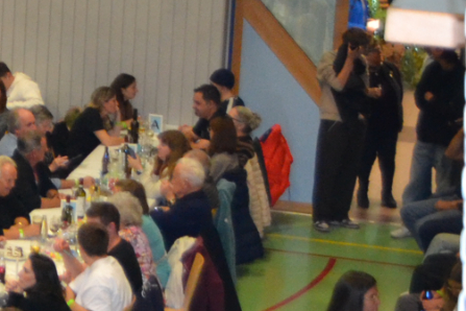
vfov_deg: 8.3
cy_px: -16
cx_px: -484
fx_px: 2136
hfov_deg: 11.2
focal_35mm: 165
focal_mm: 24
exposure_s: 1/60
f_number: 4
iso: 1400
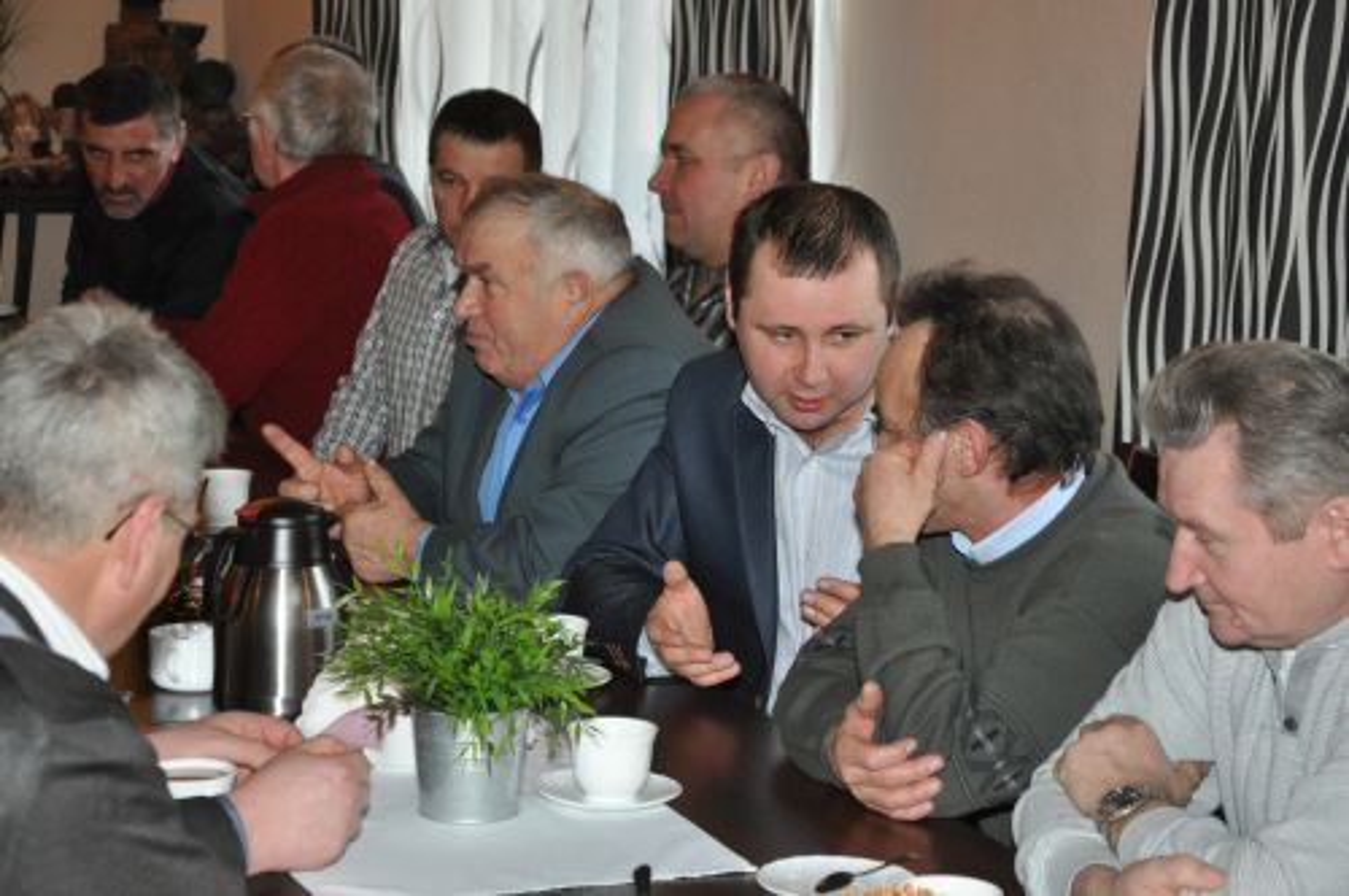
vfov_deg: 13.8
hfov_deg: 20.6
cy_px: 448
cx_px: 674
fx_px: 3705
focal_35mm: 99
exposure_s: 1/60
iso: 800
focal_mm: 66
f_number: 5.3
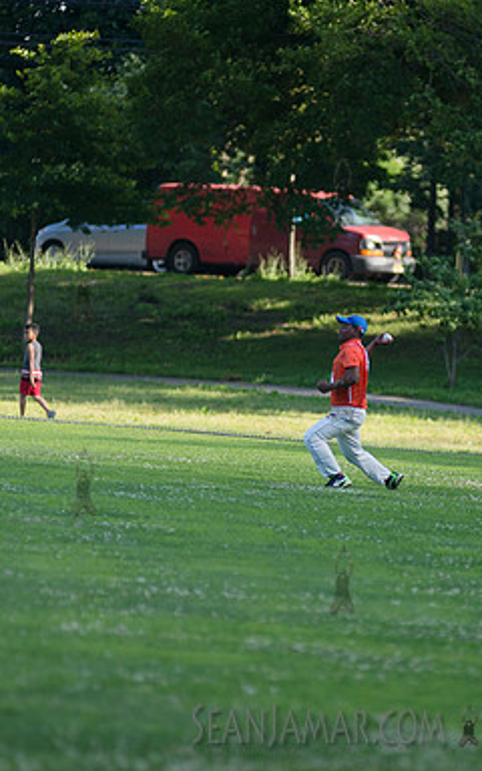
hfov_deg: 4.3
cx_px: 341
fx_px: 6473
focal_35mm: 308
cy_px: 384
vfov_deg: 6.8
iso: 200
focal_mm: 200
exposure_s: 1/1600
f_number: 2.8
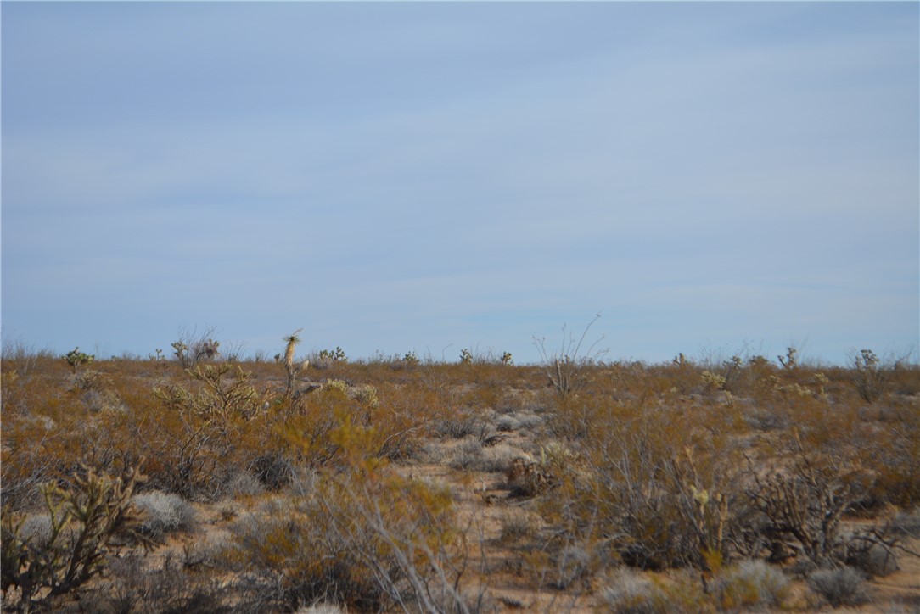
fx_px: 2109
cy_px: 307
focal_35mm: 82
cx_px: 460
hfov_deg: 24.6
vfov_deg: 16.6
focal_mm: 55
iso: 400
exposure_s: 1/1600
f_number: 7.1
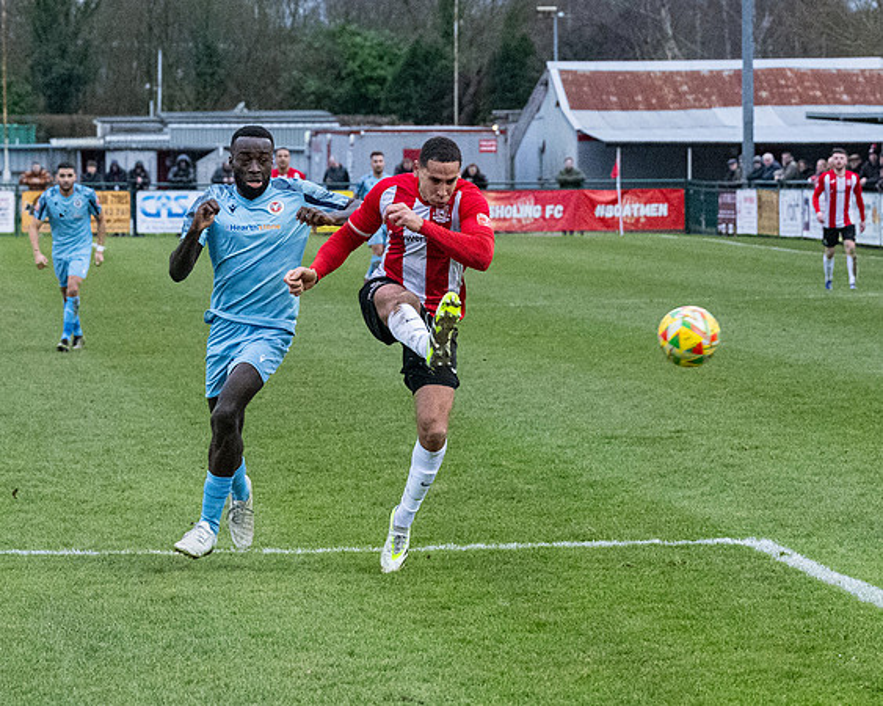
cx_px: 279
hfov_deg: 10.7
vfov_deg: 8.6
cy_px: 236
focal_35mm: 180
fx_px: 4704
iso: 5000
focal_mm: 70
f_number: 4
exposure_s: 1/1250
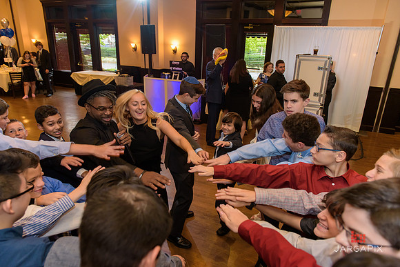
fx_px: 267
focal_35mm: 24
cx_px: 200
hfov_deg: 73.7
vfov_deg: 53.2
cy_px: 134
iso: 1600
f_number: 3.2
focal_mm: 24
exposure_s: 1/125
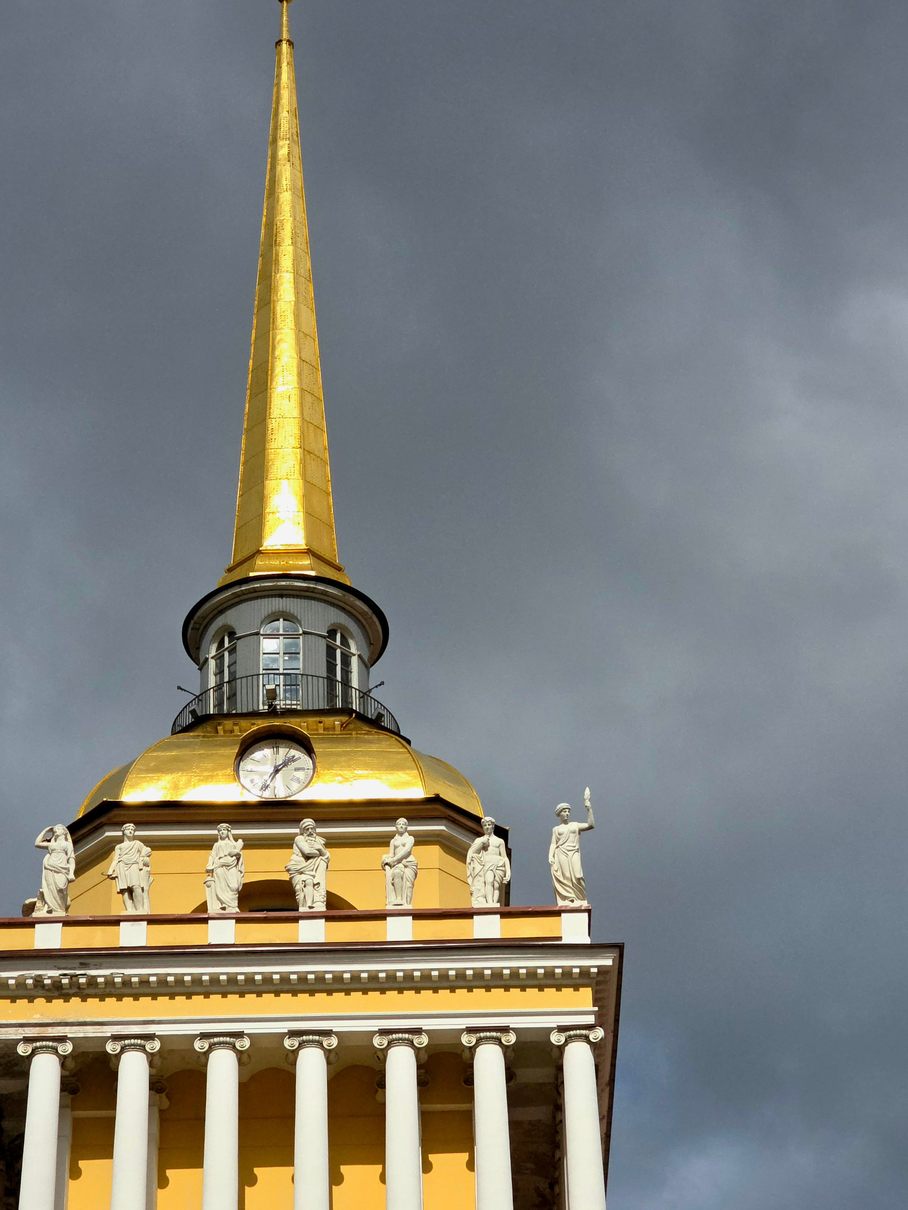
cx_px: 401
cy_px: 609
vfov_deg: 22.8
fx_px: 3007
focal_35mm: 86
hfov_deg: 17.2
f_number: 2.4
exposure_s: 1/5000
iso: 50
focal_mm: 7.9
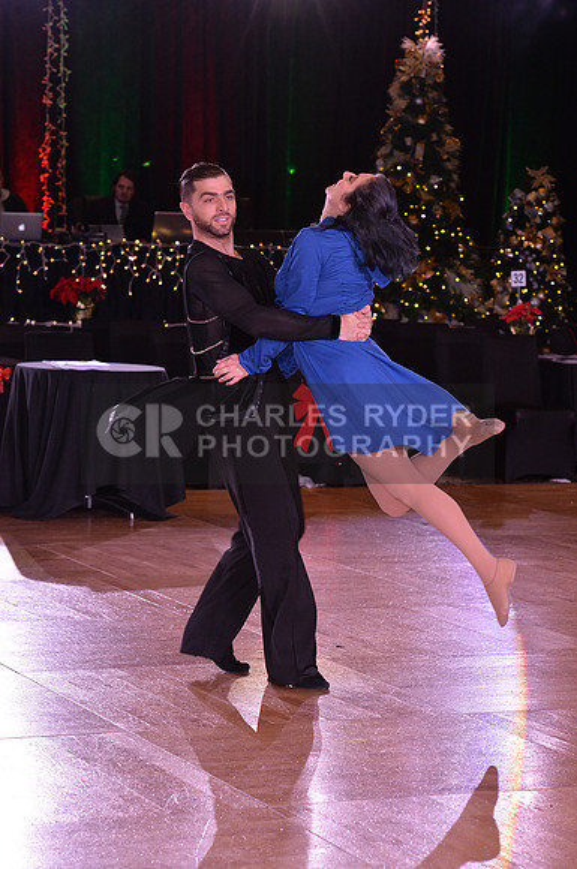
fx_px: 2893
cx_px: 288
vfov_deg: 17.1
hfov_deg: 11.4
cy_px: 434
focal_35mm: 120
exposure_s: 1/250
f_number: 7.1
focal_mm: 120
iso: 2000
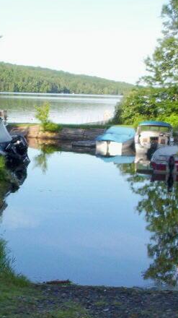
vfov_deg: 27.4
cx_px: 52
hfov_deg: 15.6
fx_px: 647
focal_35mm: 77
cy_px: 212
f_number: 4.5
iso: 100
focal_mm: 4.99
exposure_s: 1/239
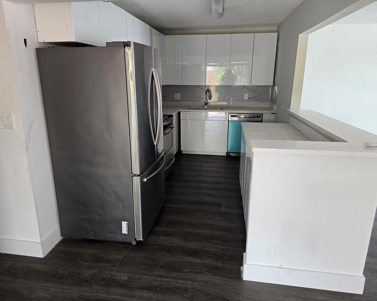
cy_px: 151
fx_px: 268
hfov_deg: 70.3
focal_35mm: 24
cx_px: 182
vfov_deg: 58.8
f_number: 1.7
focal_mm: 6.3
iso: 250
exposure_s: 1/120
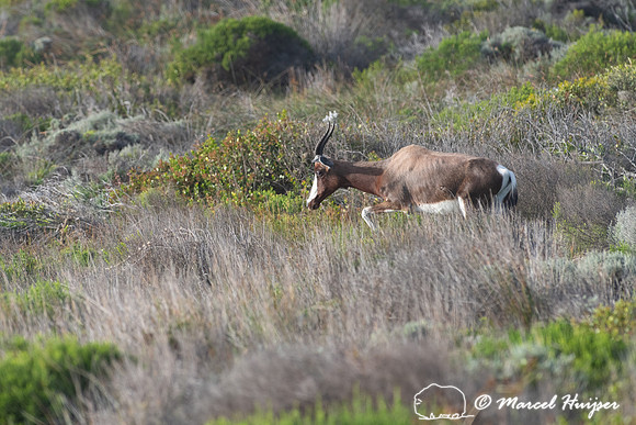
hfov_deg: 3.2
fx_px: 11402
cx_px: 294
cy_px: 196
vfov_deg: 2.1
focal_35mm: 645
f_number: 9
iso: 800
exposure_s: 1/1000
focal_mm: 600
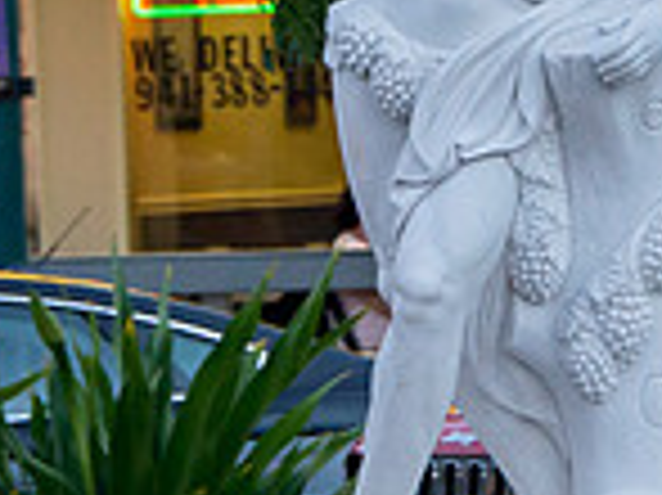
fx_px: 11599
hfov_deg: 3.3
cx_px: 634
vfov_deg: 2.4
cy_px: -119
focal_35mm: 607
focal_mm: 112
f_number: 5.3
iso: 1000
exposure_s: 1/125
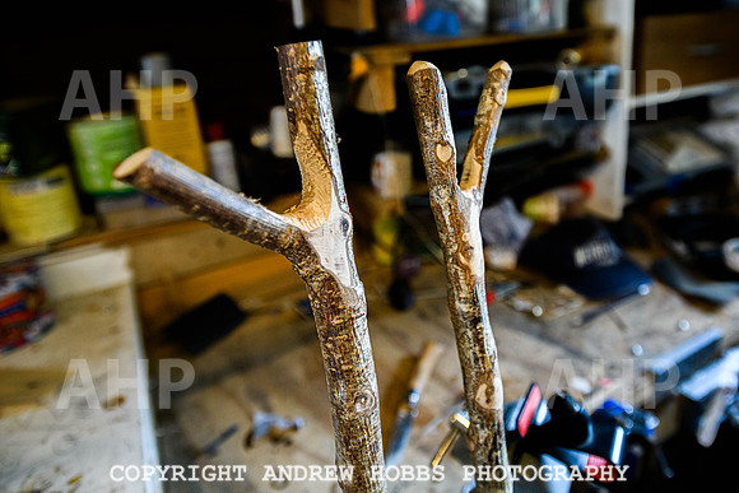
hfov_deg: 68.2
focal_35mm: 26
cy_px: 199
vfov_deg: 48.9
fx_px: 539
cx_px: 441
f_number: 3.2
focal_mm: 22
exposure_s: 1/125
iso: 1600
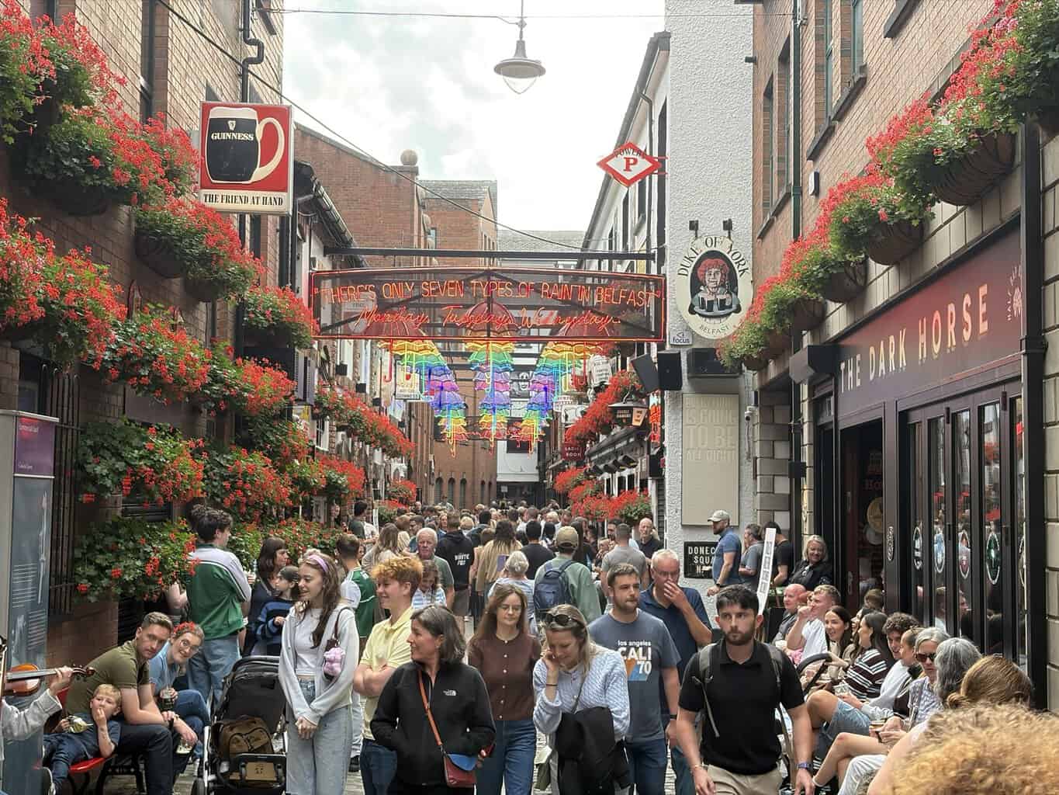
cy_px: 398
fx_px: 1591
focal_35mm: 52
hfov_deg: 36.8
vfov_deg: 28.0
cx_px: 530
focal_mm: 5.96
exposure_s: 1/243
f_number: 1.6
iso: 40
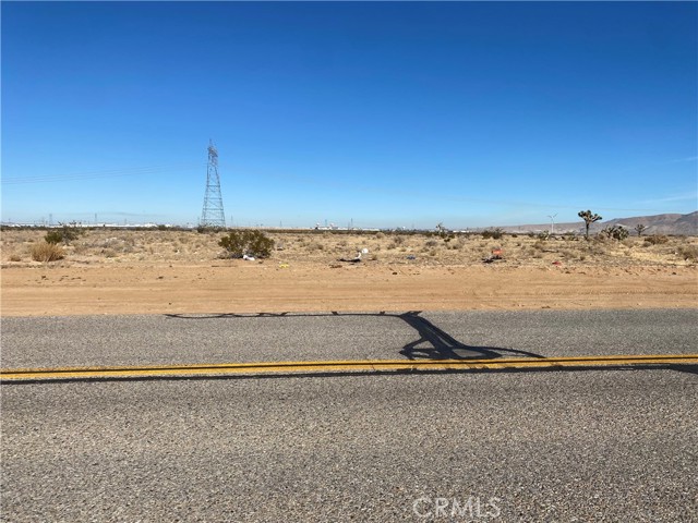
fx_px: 524
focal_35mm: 26
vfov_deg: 53.1
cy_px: 262
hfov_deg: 67.3
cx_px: 349
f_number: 1.8
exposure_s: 1/5495
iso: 32
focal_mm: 4.25
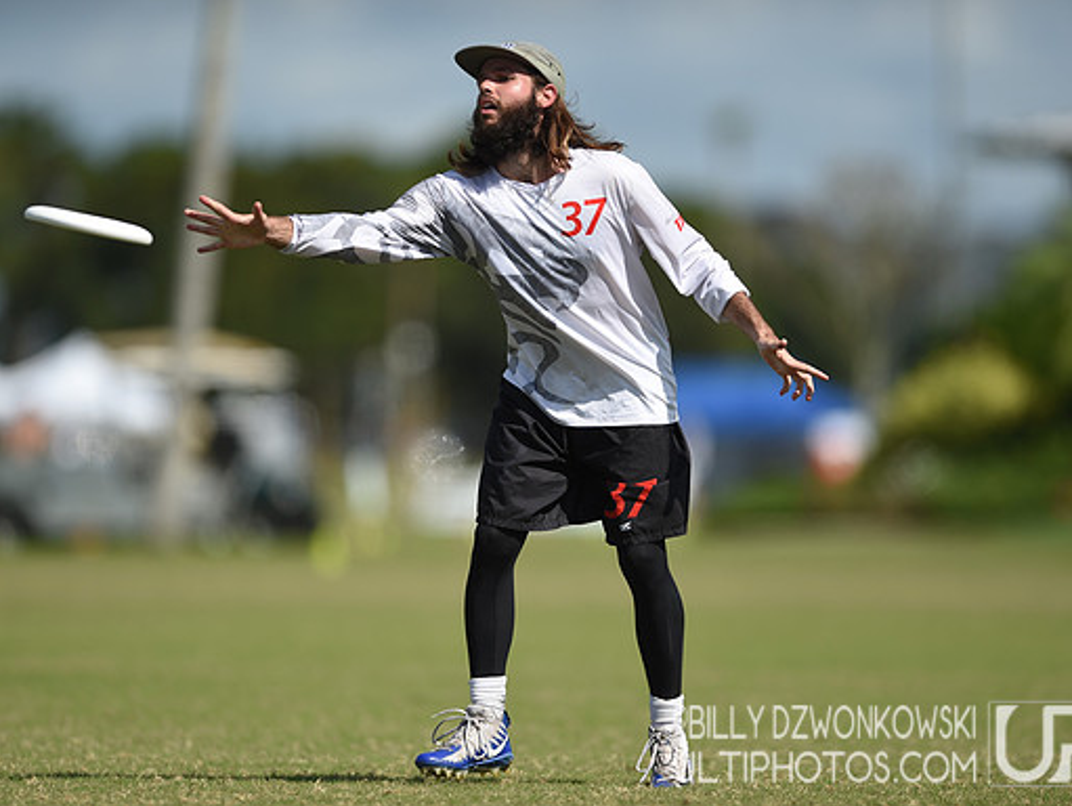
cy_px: 403
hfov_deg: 4.5
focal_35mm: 436
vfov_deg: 3.4
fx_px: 13512
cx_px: 539
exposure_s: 1/6400
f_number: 2.8
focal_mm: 400
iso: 200
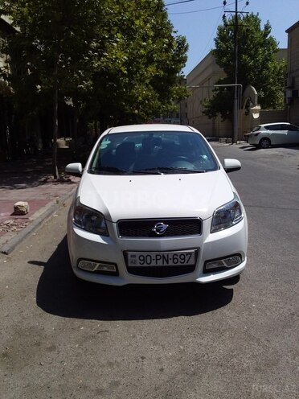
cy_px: 200
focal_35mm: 31
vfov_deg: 58.4
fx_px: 357
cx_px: 150
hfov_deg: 45.4
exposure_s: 1/2297
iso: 40
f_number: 2.2
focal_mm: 3.3
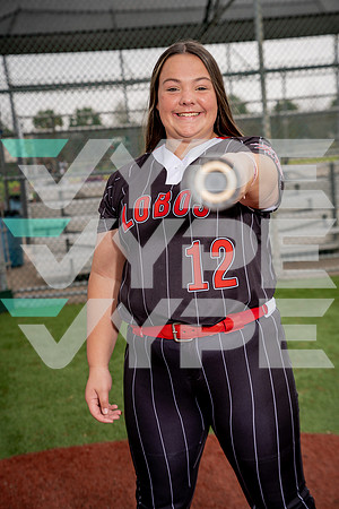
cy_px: 254
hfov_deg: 22.6
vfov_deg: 33.4
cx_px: 170
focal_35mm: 60
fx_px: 847
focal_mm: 60
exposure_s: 1/250
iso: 100
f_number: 4.5
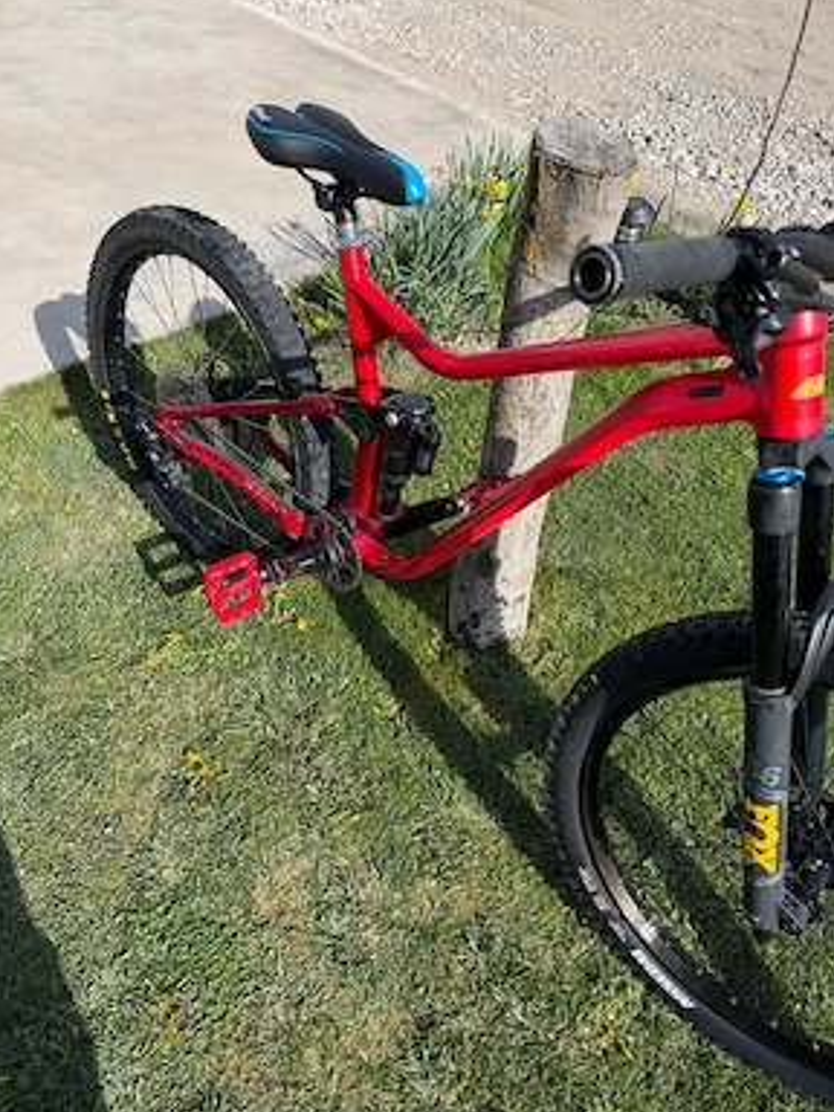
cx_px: 405
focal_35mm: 25
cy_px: 559
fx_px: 803
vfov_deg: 69.4
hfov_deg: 54.9
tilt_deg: -48.0
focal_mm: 6.76
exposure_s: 1/3021
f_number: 1.78
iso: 80
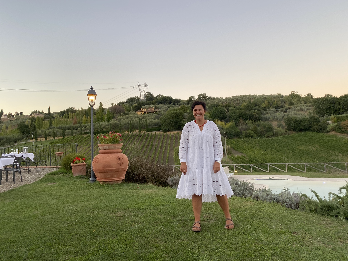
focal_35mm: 26
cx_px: 174
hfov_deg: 67.3
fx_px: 261
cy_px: 130
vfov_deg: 53.1
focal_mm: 4.25
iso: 64
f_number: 1.8
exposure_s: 1/122
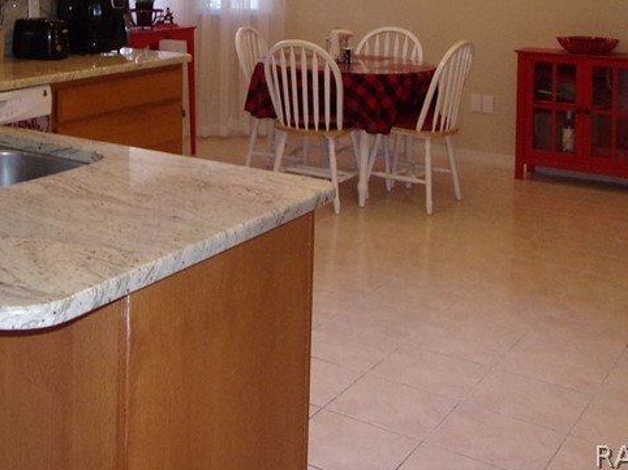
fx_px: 925
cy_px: -22
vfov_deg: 26.7
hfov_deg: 36.0
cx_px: 108
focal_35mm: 51
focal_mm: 4.3
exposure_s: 1/34
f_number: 3.3
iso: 200
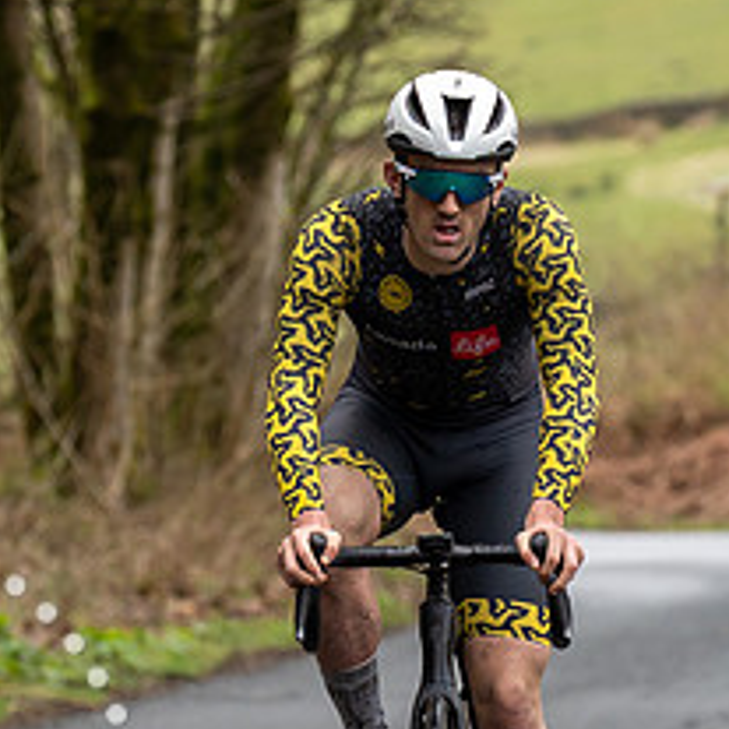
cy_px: 377
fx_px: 12747
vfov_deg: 3.3
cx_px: 610
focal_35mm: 535
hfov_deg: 3.3
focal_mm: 112
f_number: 3.5
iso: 500
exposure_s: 1/1000
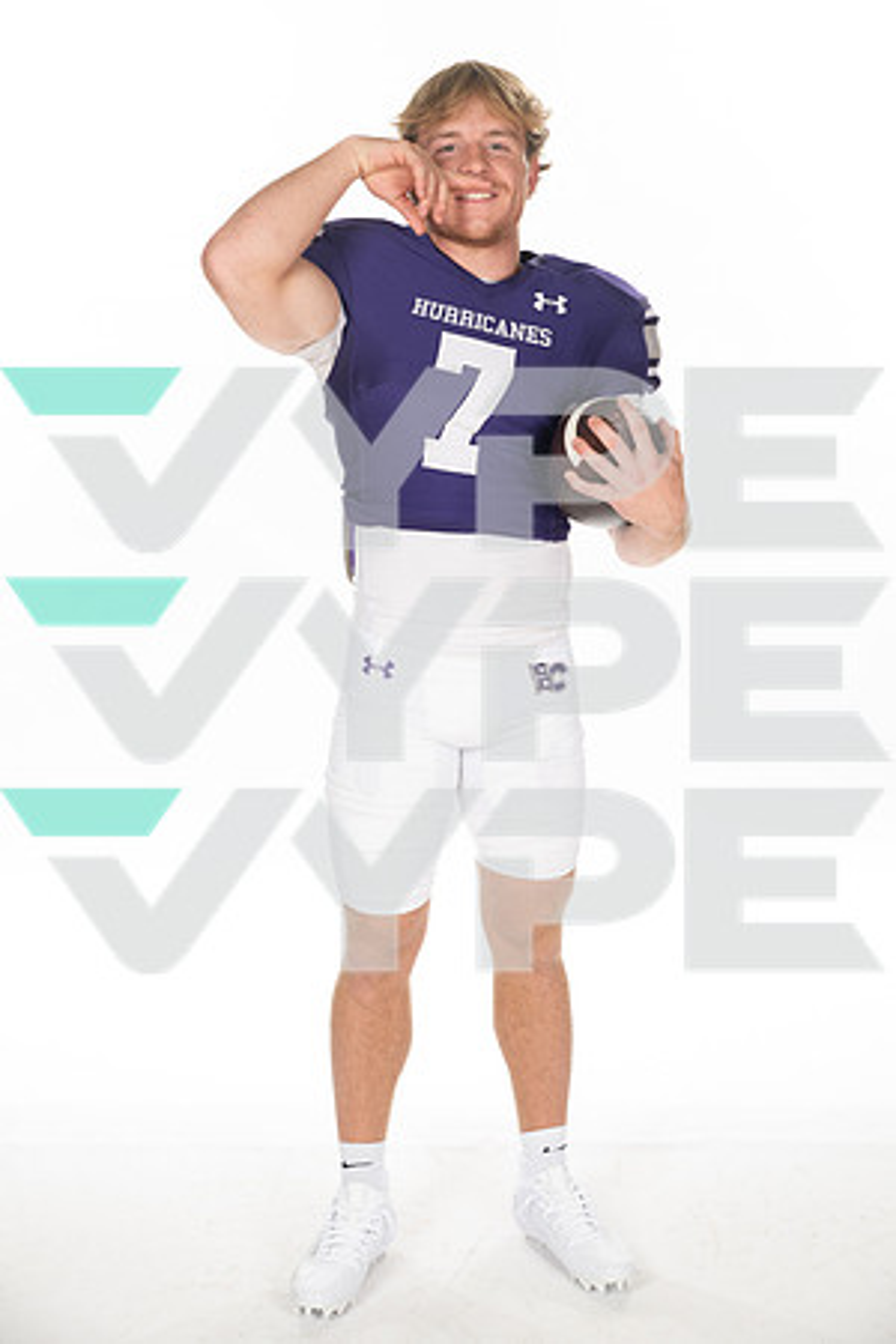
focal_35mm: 60
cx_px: 448
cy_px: 672
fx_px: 2240
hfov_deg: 22.6
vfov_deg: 33.4
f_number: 7.1
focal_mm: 60
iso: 800
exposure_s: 1/320
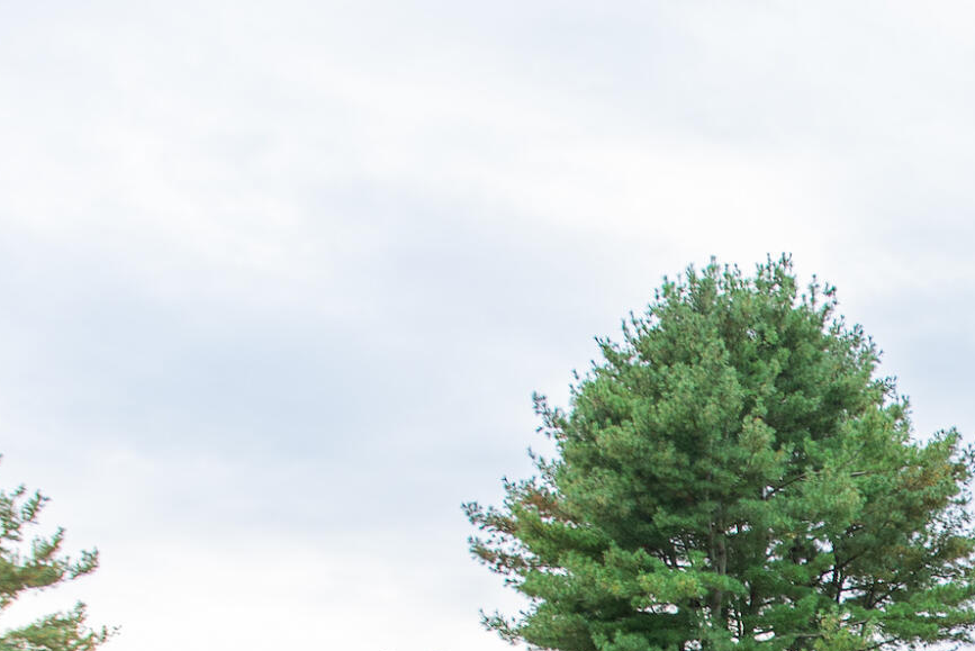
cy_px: 1045
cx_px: 1193
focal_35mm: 83
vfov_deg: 15.0
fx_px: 2249
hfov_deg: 22.4
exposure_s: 1/250
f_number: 3.2
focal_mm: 24
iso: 200
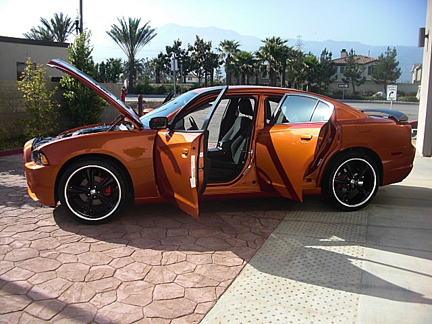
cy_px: 162
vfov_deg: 39.7
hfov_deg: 51.4
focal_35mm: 36
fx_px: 449
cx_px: 216
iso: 50
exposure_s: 1/500
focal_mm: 6.3
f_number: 2.8
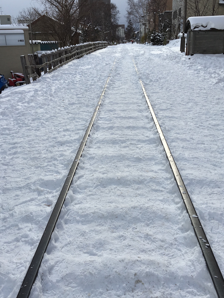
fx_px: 302
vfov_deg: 52.6
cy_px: 143
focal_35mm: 35
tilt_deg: -17.8
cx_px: 106
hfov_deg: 40.7
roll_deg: +2.0
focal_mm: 4.15
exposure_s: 1/2137
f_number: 2.2
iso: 25
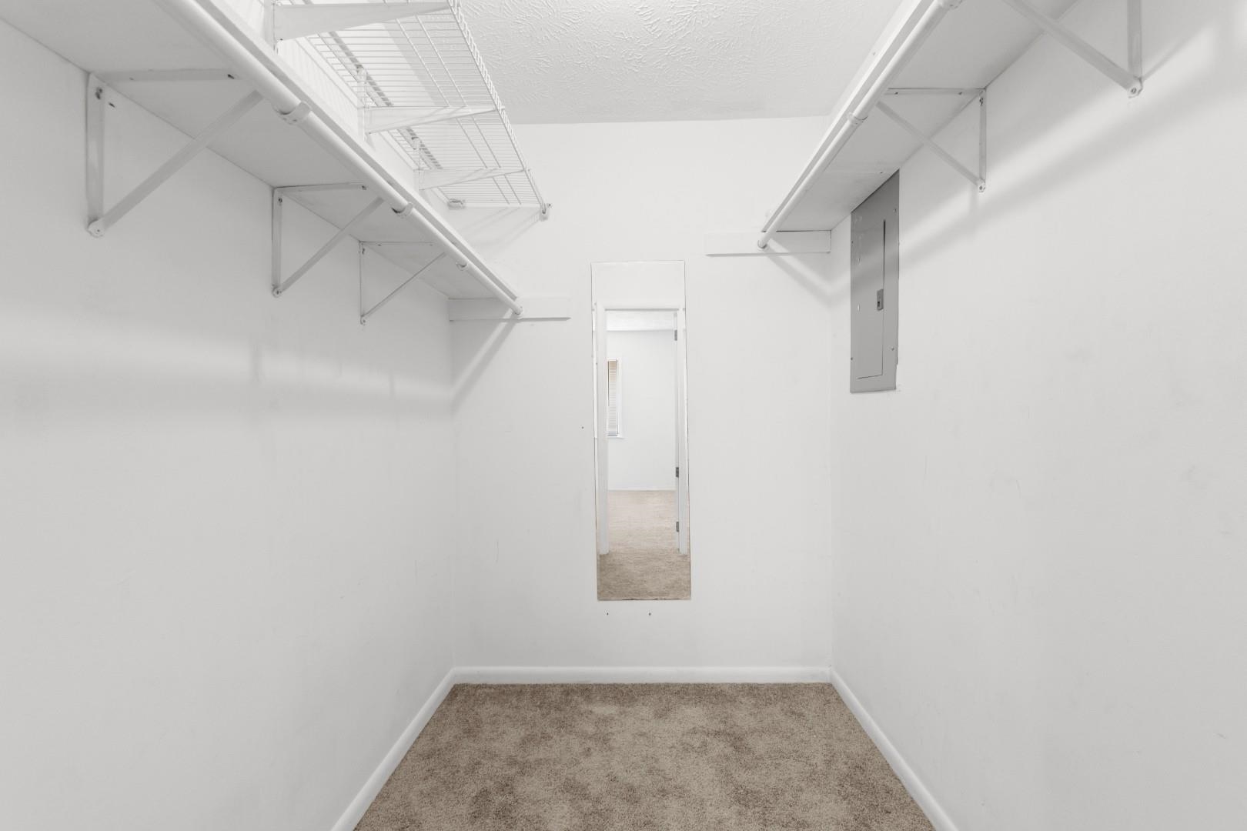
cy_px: 416
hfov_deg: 100.4
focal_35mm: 15
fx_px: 520
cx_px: 624
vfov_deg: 77.3
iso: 100
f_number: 4.5
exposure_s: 1
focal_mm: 10
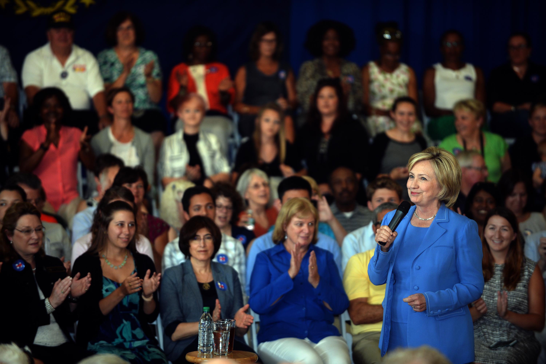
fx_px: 2880
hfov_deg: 10.8
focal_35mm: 190
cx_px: 273
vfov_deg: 7.2
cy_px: 182
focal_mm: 190
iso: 640
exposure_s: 1/250
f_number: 3.2
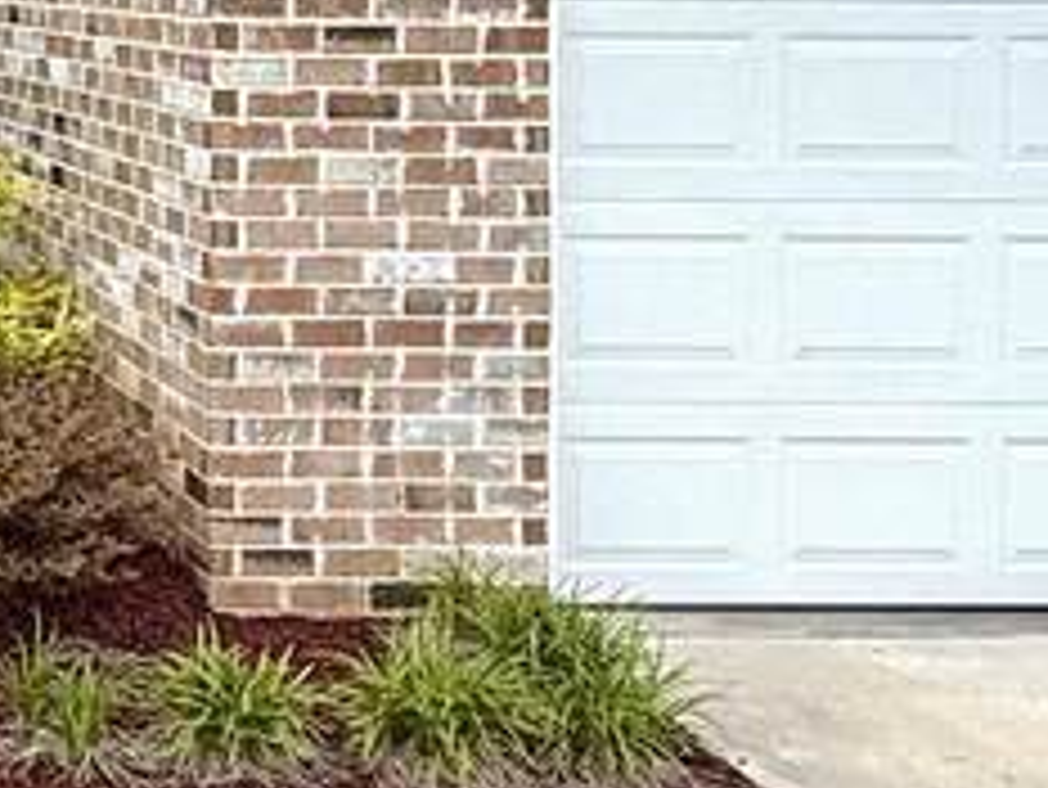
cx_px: -531
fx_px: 2332
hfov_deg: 21.3
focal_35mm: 77
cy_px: -36
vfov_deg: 18.6
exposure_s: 1/498
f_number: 2.2
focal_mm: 2.22
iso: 50
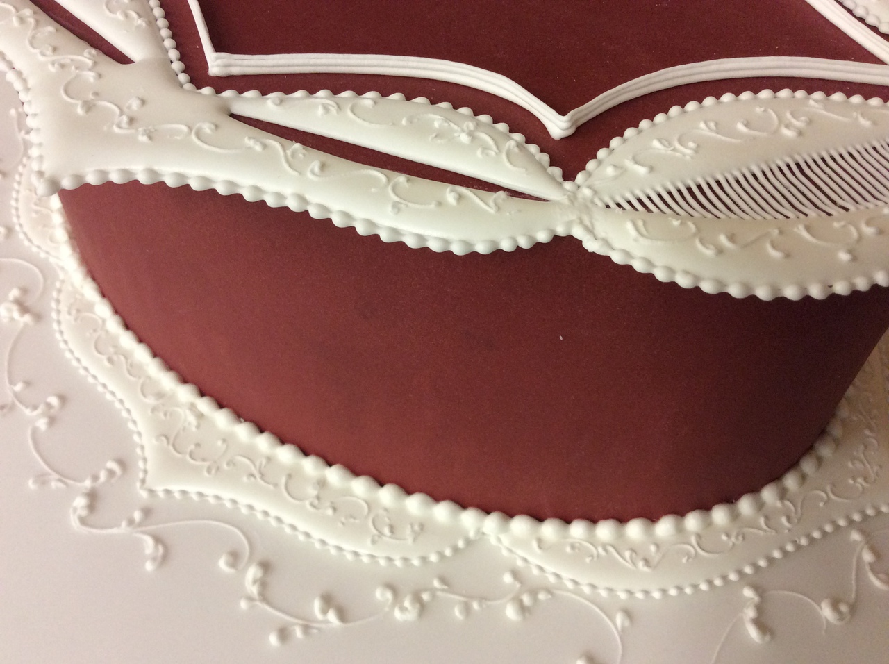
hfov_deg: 56.9
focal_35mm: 32
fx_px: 821
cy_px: 332
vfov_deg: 44.1
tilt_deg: -52.9
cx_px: 444
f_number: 2.4
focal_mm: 3.3
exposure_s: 1/24
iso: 125
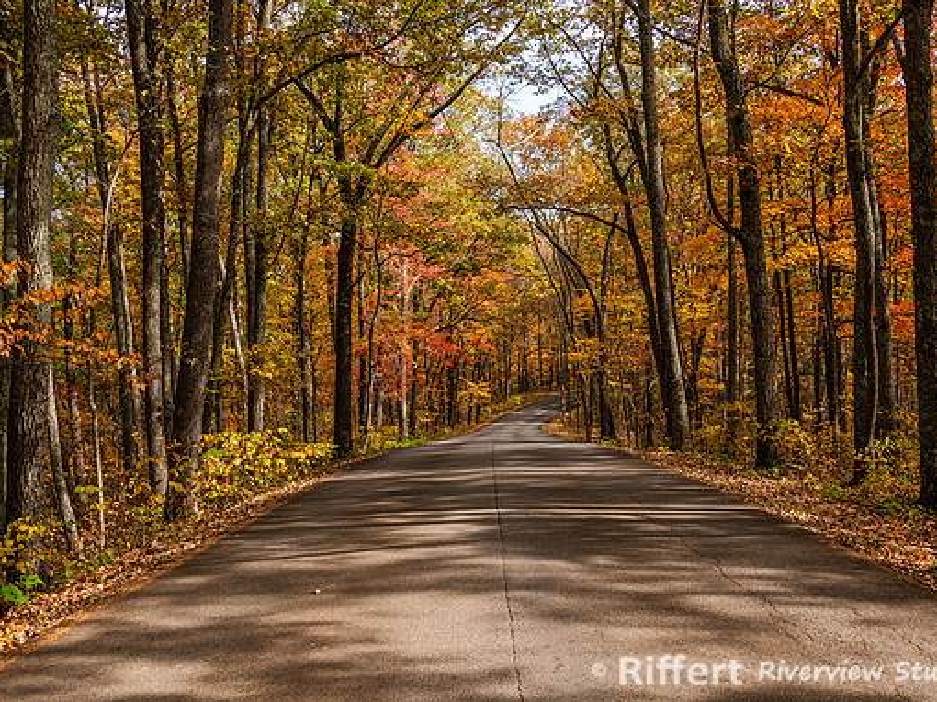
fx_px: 947
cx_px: 468
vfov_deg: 40.7
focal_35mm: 35
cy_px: 348
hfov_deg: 52.6
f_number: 8
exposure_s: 1/160
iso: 180
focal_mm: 32
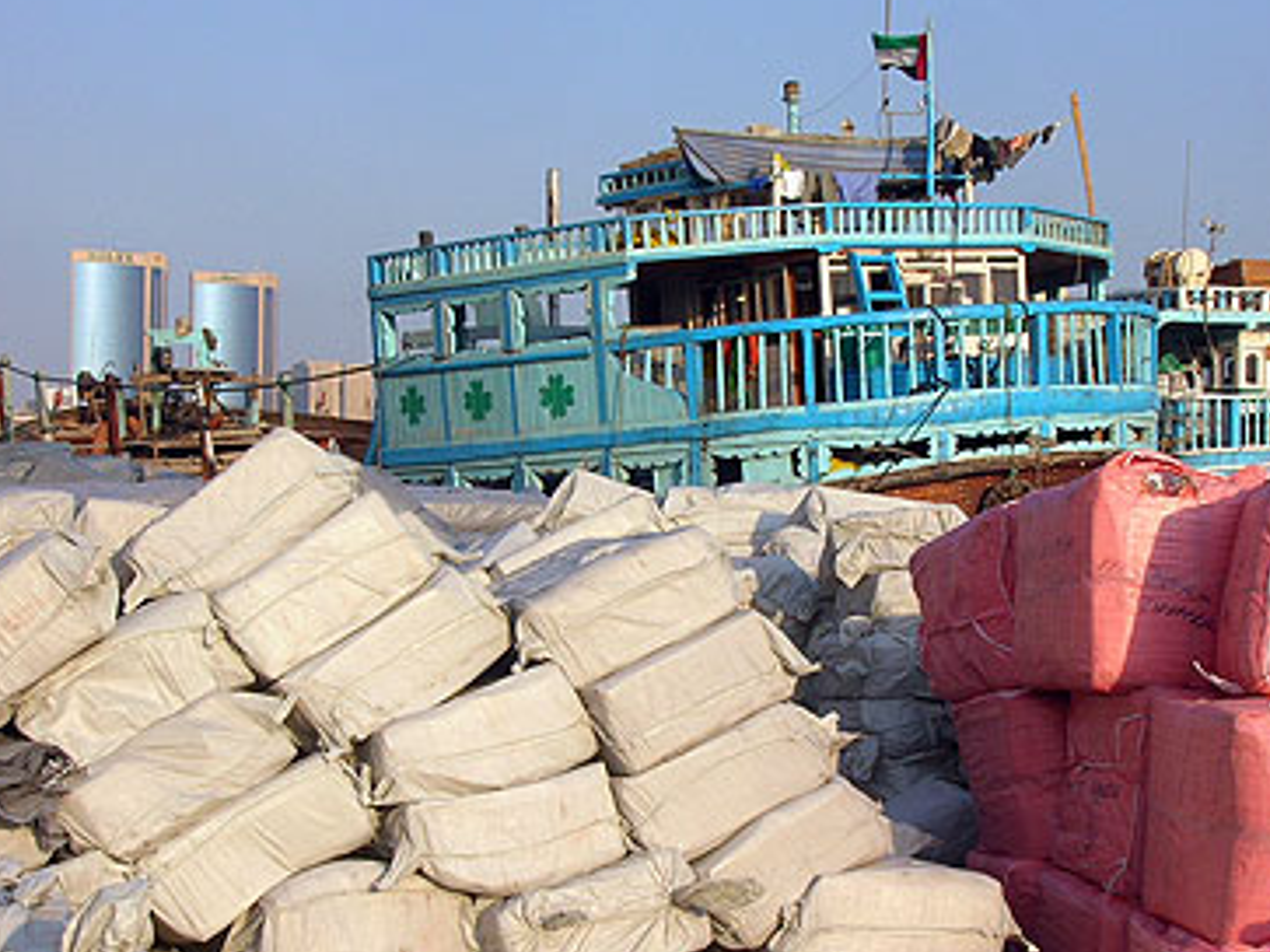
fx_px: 2457
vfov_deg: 21.9
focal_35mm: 67
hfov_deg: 28.9
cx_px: 738
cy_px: 536
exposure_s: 1/250
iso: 50
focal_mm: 9
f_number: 5.7
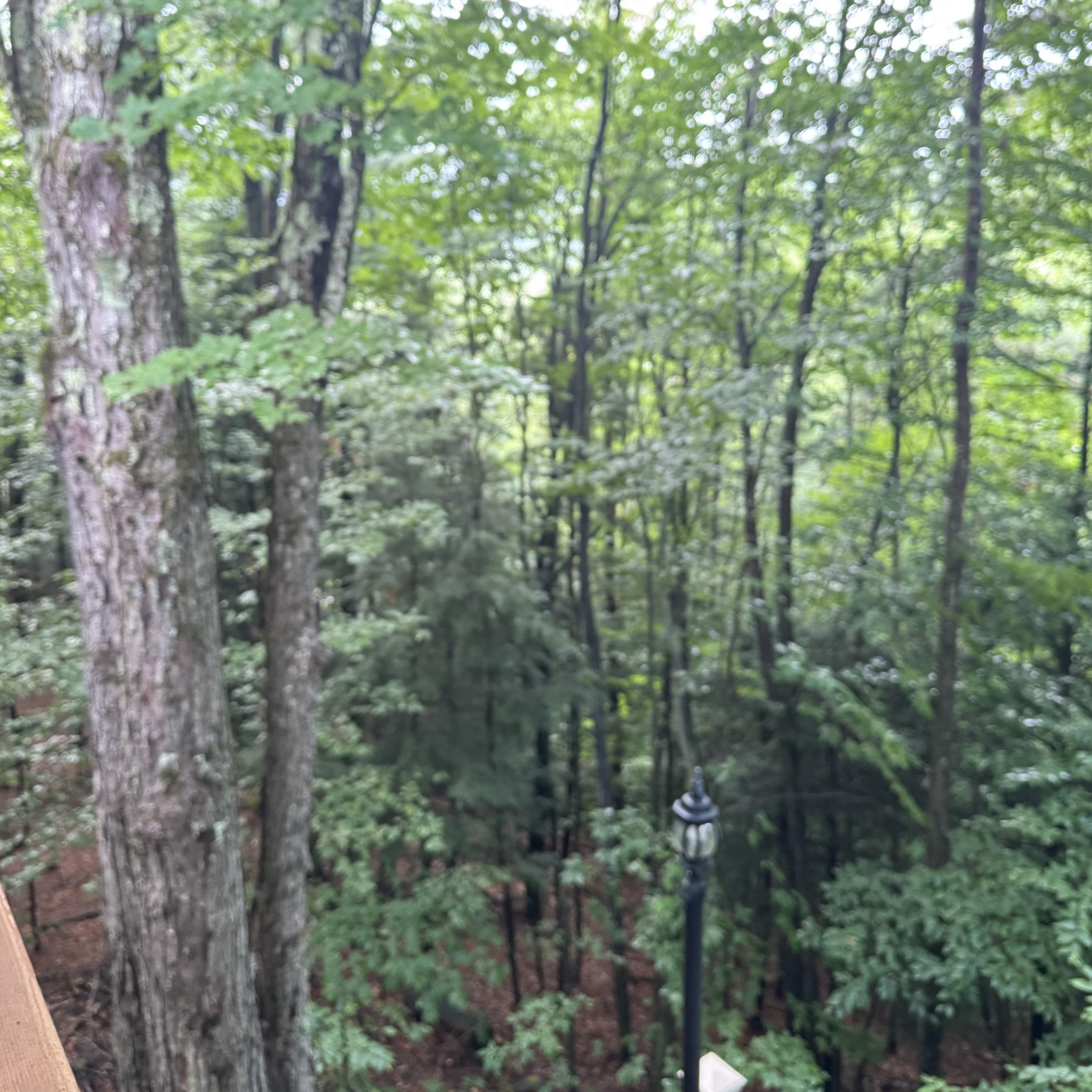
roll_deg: +1.9
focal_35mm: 29
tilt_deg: -8.1
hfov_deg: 55.6
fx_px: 1035
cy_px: 432
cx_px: 552
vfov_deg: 55.2
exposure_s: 1/60
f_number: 1.78
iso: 400
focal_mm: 6.76
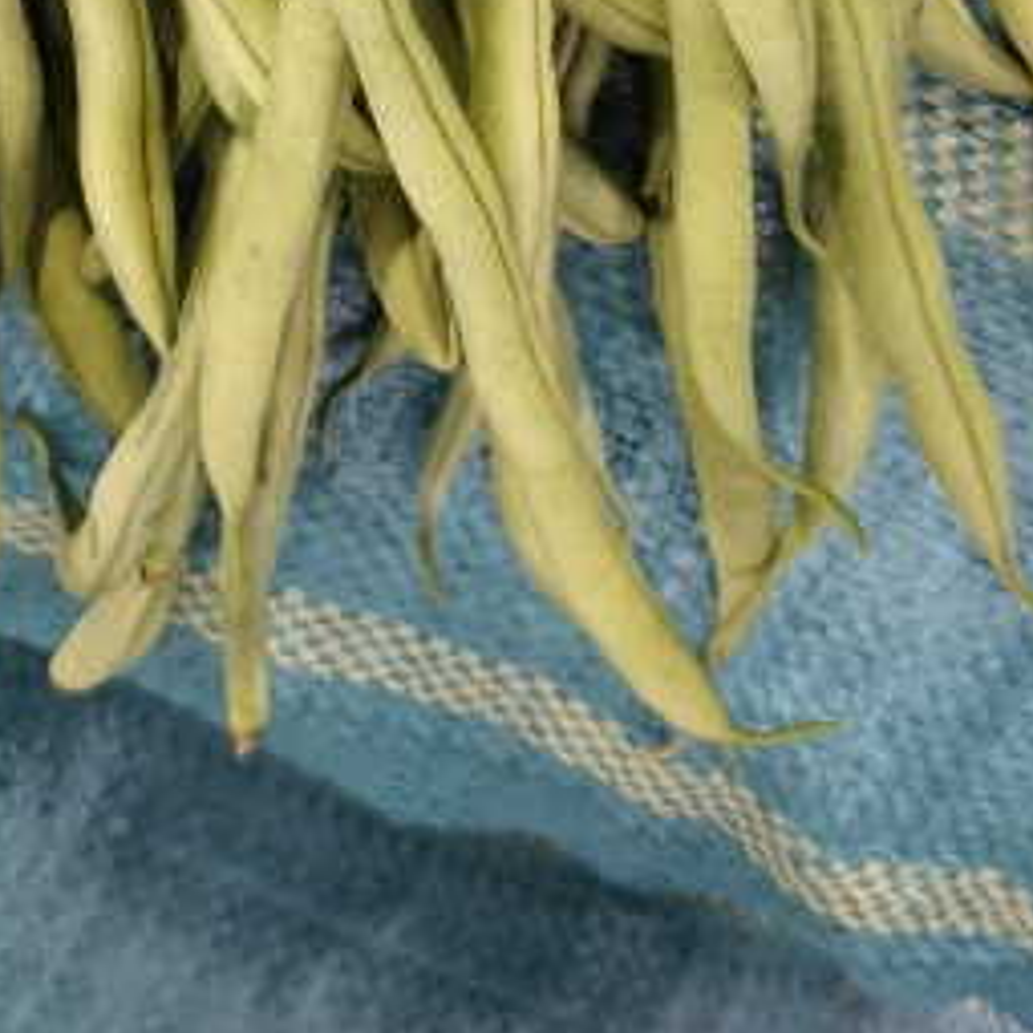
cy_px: -585
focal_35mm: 85
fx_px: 2870
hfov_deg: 20.3
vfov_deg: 17.9
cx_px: 275
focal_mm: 5.6
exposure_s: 1/50
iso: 1314
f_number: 1.57
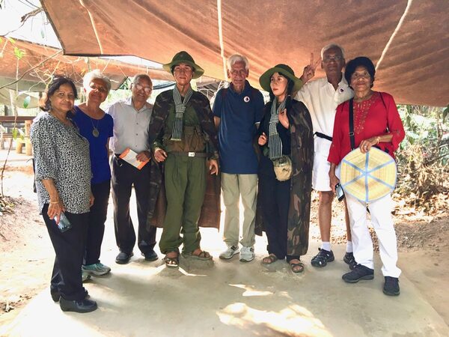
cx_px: 224
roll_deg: +0.4
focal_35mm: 29
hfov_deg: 61.7
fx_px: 376
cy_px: 168
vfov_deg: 48.2
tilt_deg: -2.6
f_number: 2.2
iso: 40
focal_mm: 4.15
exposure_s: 1/17
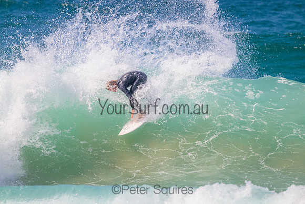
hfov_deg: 2.6
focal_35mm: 800
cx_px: 152
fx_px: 6779
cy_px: 102
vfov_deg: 1.7
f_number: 11
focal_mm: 800
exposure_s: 1/2000
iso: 1250
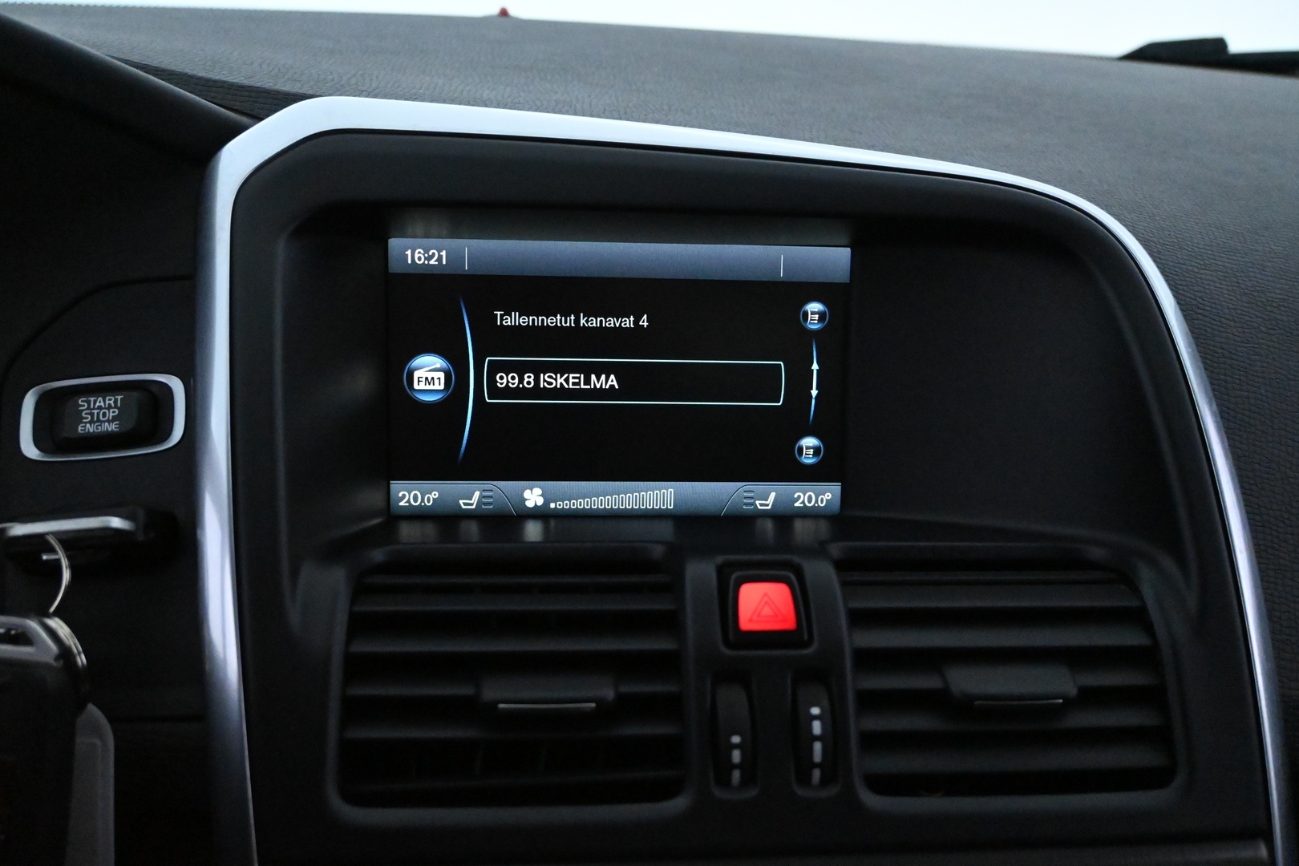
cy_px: 433
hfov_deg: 59.5
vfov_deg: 41.7
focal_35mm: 32
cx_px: 650
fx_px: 1137
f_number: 4
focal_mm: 21
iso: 10000
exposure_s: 1/250
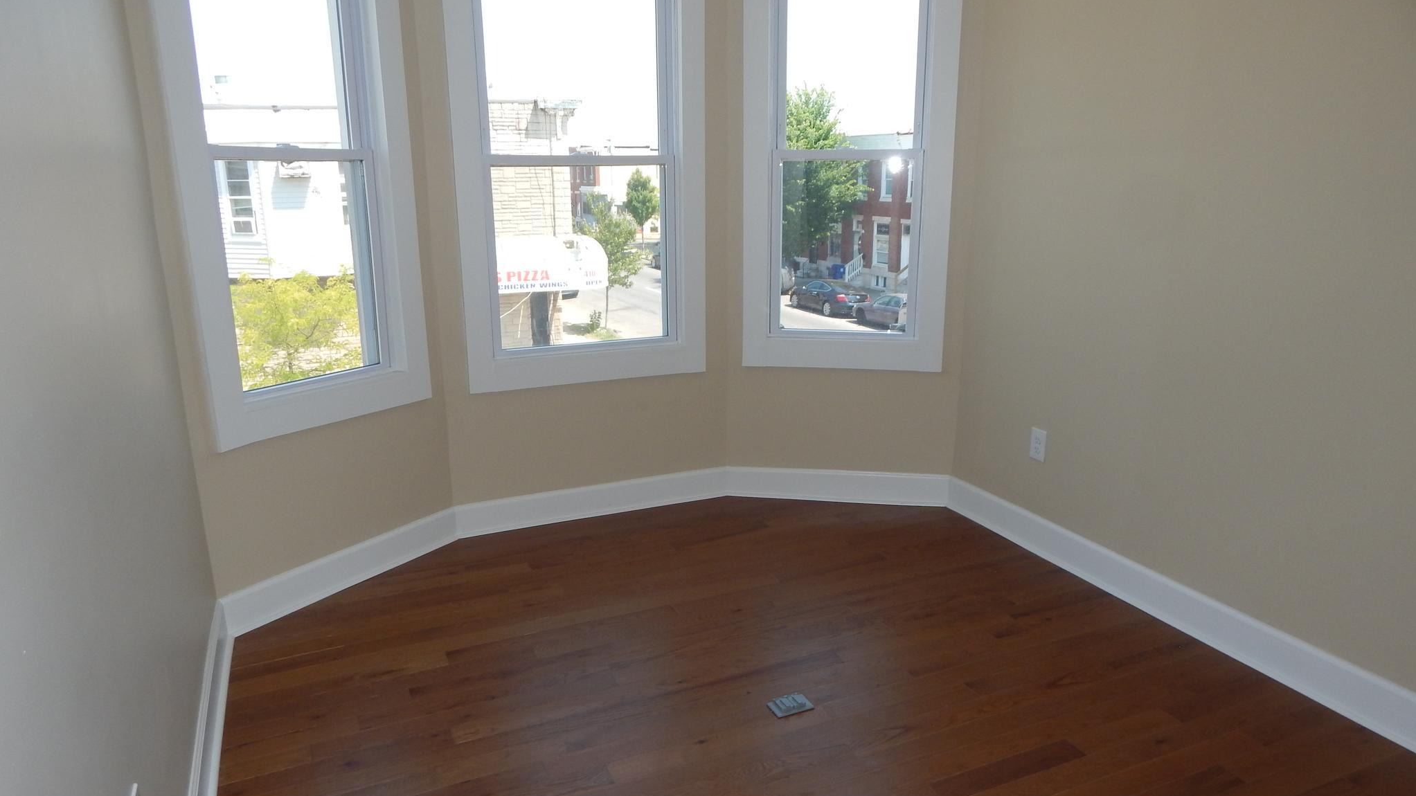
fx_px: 901
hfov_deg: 76.3
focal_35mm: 24
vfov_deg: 47.7
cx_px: 708
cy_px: 407
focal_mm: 4
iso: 125
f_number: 3
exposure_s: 1/320
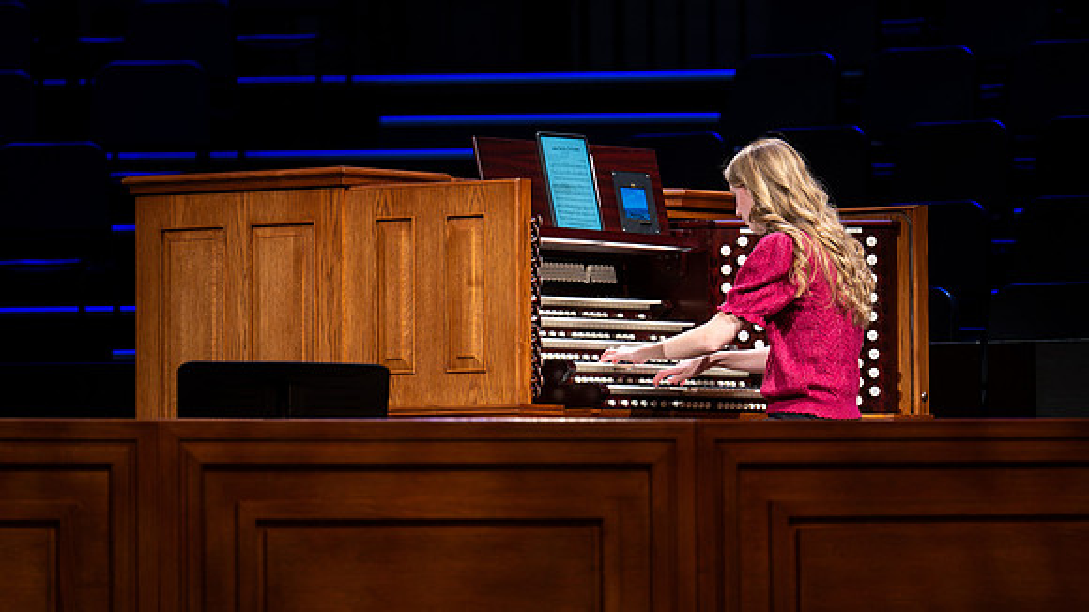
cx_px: 568
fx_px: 7707
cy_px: 316
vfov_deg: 4.5
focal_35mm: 267
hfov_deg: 8.1
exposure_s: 1/250
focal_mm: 200
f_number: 2.8
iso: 2500
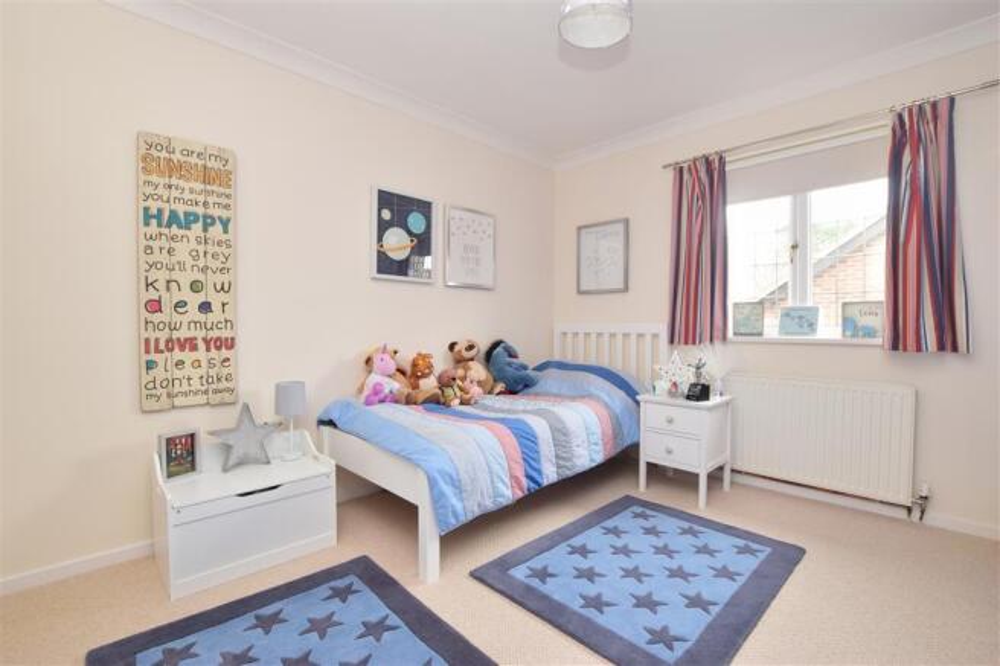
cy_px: 333
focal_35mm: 15
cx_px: 500
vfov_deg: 77.3
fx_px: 417
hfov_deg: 100.4
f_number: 8
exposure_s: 1/10
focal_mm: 10
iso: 320
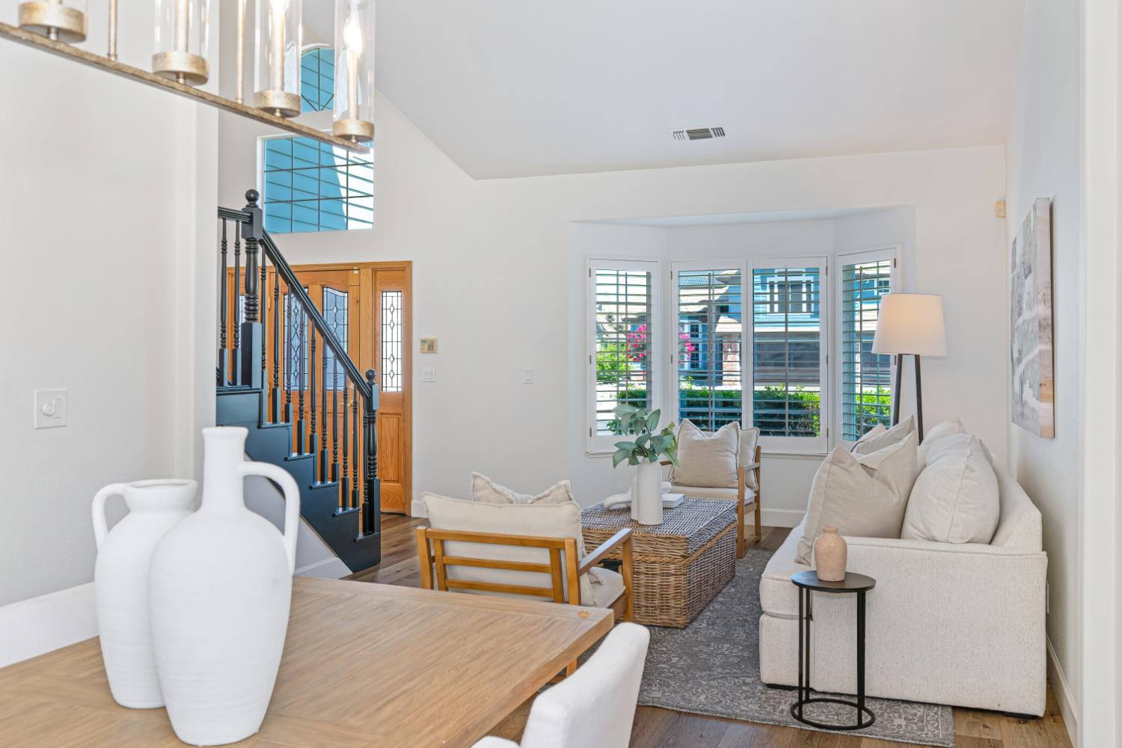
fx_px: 935
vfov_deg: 43.6
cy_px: 374
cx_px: 561
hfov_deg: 61.9
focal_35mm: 30
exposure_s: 1/200
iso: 640
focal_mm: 30
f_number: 8
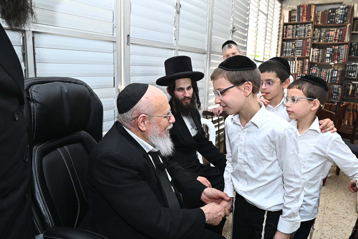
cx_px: 179
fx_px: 268
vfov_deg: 47.9
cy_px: 120
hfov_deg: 67.4
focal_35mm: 27
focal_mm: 27
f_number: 5.6
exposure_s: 1/200
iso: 2000
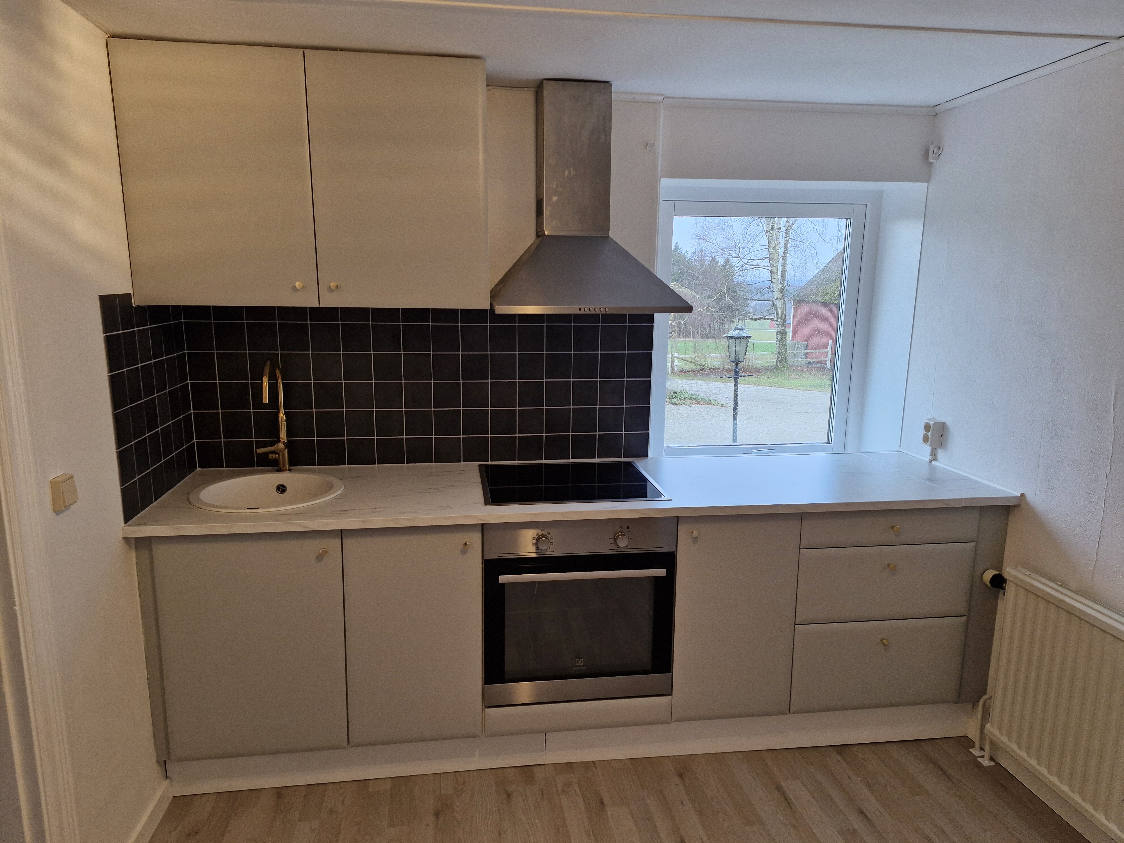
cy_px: 422
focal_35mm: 23
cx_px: 562
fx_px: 747
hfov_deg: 73.9
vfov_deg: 58.9
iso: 320
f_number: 1.8
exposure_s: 1/100
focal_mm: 5.54
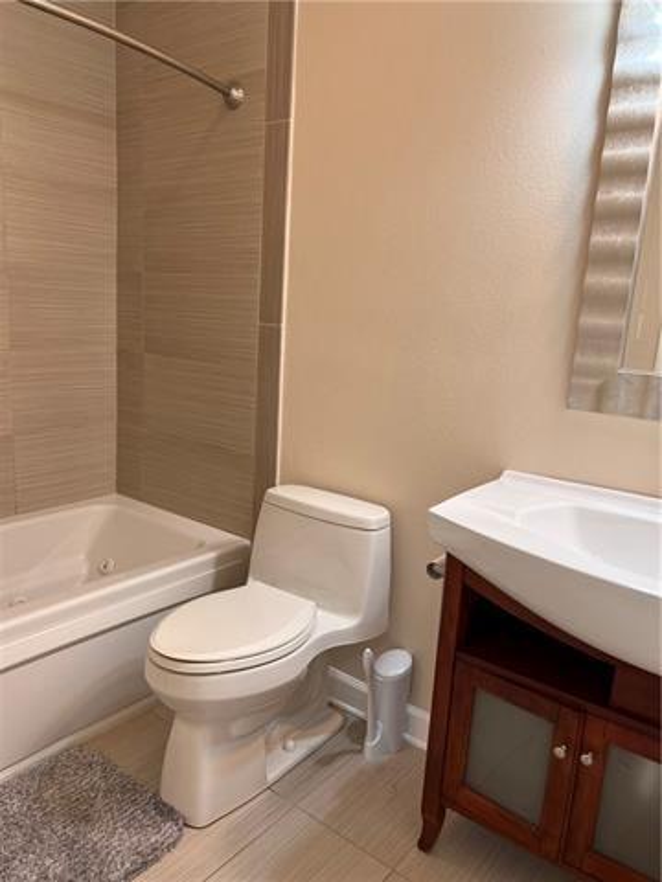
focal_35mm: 26
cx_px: 331
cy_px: 441
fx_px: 663
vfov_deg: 67.3
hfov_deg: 53.1
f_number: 1.5
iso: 80
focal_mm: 5.7
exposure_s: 1/120
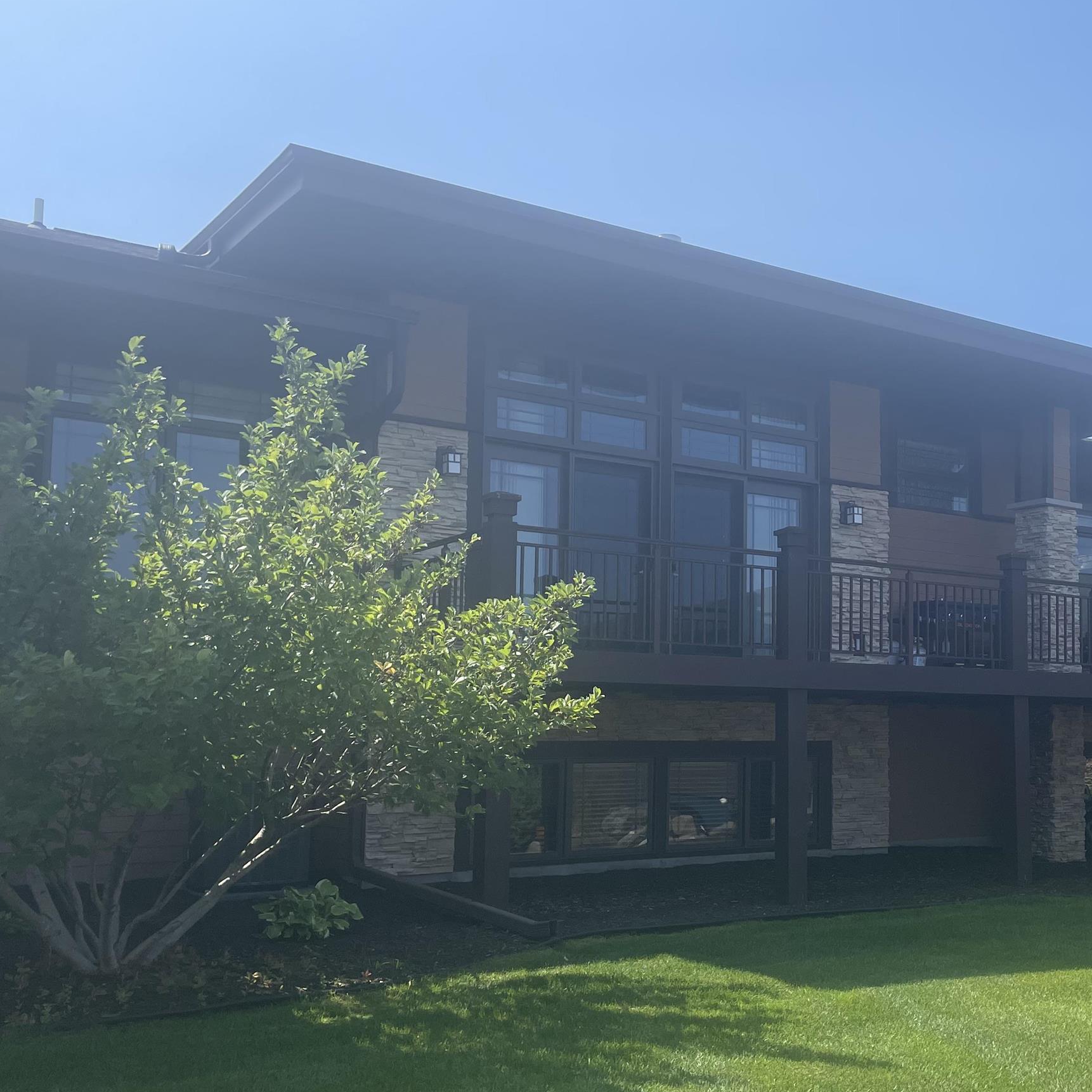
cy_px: 625
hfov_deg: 39.4
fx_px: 1463
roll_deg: -0.3
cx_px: 862
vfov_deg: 40.8
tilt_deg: +5.3
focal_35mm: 41
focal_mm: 4.2
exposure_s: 1/2882
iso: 32
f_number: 1.6
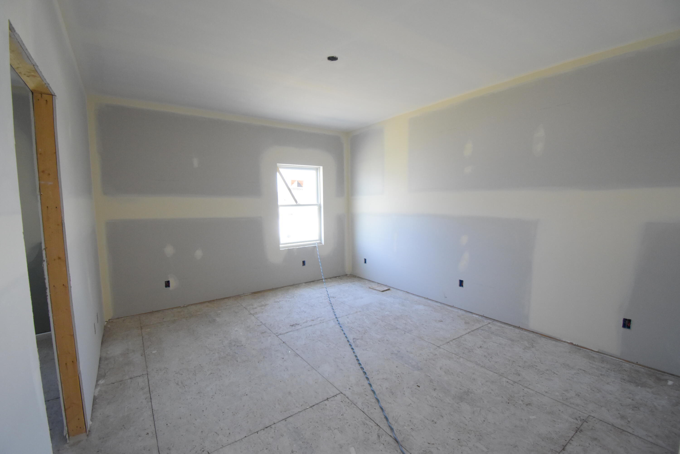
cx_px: 340
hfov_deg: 100.4
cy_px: 227
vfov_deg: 77.3
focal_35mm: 15
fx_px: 283
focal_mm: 10
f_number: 4.5
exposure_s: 1/125
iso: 2000
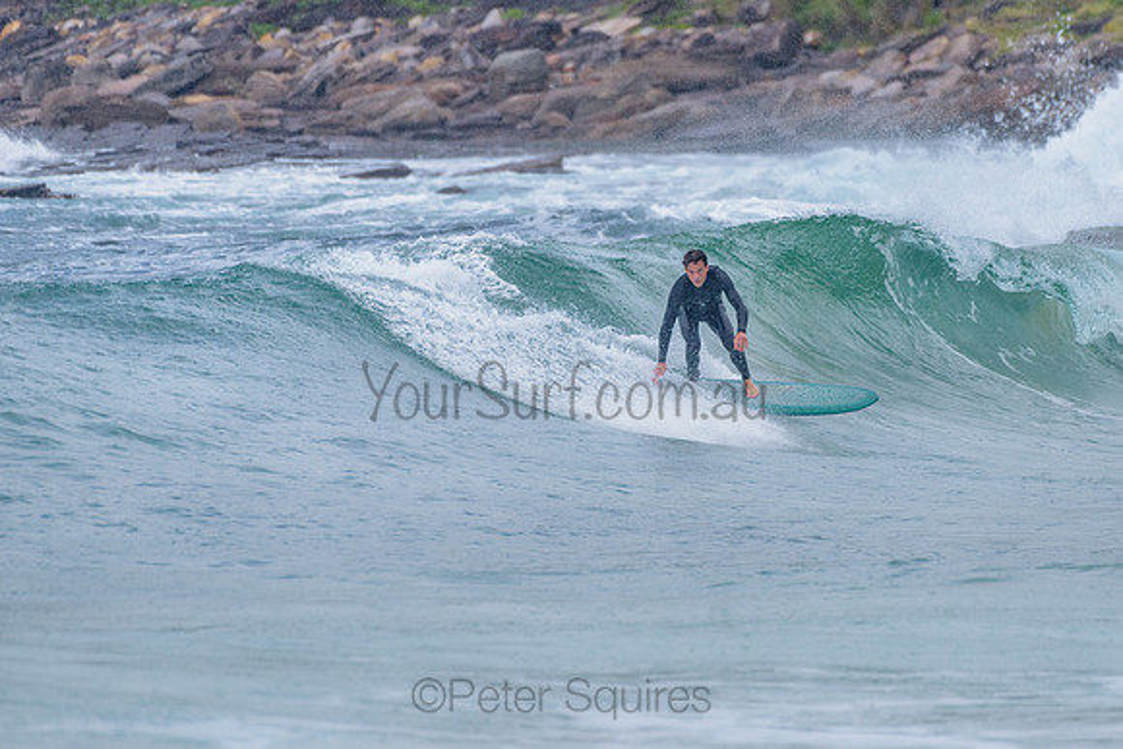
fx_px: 19117
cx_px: 641
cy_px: 290
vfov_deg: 2.2
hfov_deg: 3.4
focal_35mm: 613
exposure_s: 1/2000
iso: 560
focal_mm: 500
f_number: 5.6
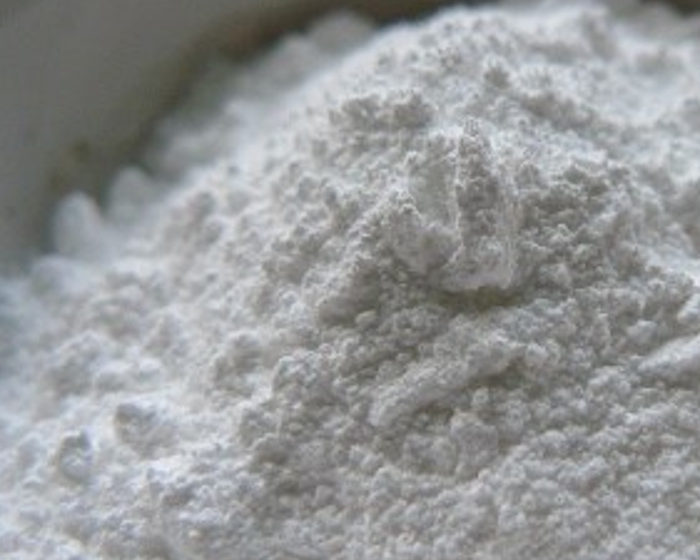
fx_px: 1036
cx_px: 478
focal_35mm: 50
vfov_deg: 30.3
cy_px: 281
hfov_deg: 36.9
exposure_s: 1/60
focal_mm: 6
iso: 200
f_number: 2.8
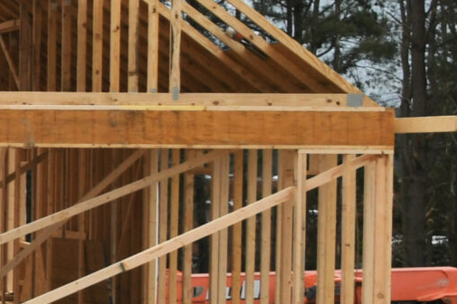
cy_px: 214
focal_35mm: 137
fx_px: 1738
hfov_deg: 12.8
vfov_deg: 10.0
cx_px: -494
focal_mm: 18
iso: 250
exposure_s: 1/500
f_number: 11
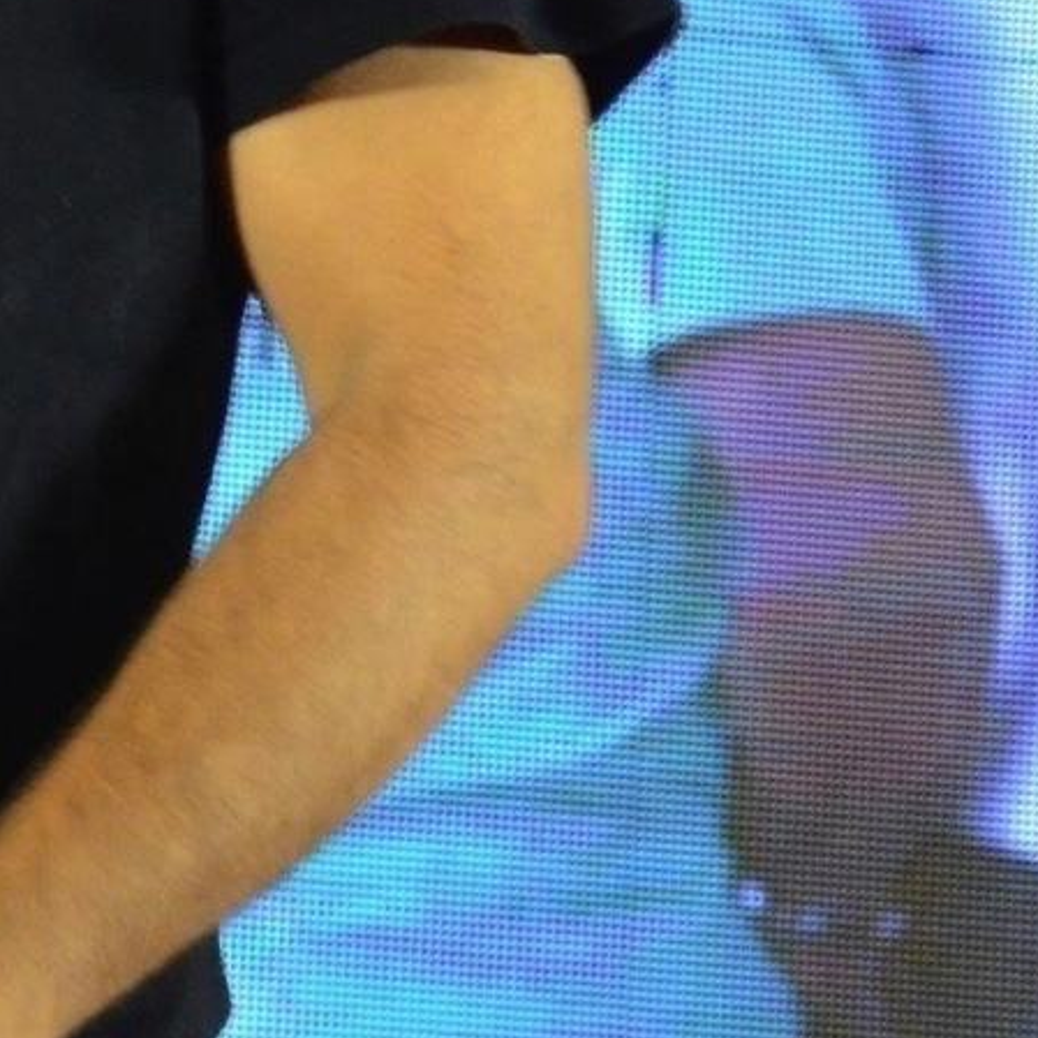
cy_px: 274
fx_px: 16042
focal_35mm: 473
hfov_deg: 3.7
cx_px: -423
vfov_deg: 3.7
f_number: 5.6
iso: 2000
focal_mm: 85
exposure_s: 1/80
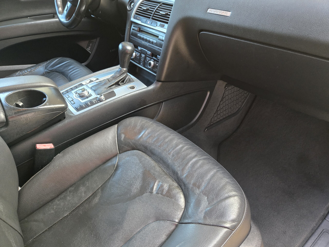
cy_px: 124
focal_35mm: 23
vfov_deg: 58.9
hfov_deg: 73.9
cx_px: 164
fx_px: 219
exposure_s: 1/120
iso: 640
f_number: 1.8
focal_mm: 5.4
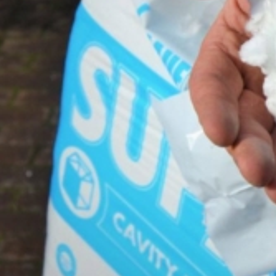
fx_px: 1055
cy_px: 79
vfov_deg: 14.9
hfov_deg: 14.4
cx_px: 329
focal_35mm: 117
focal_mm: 34
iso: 100
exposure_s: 1/640
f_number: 8
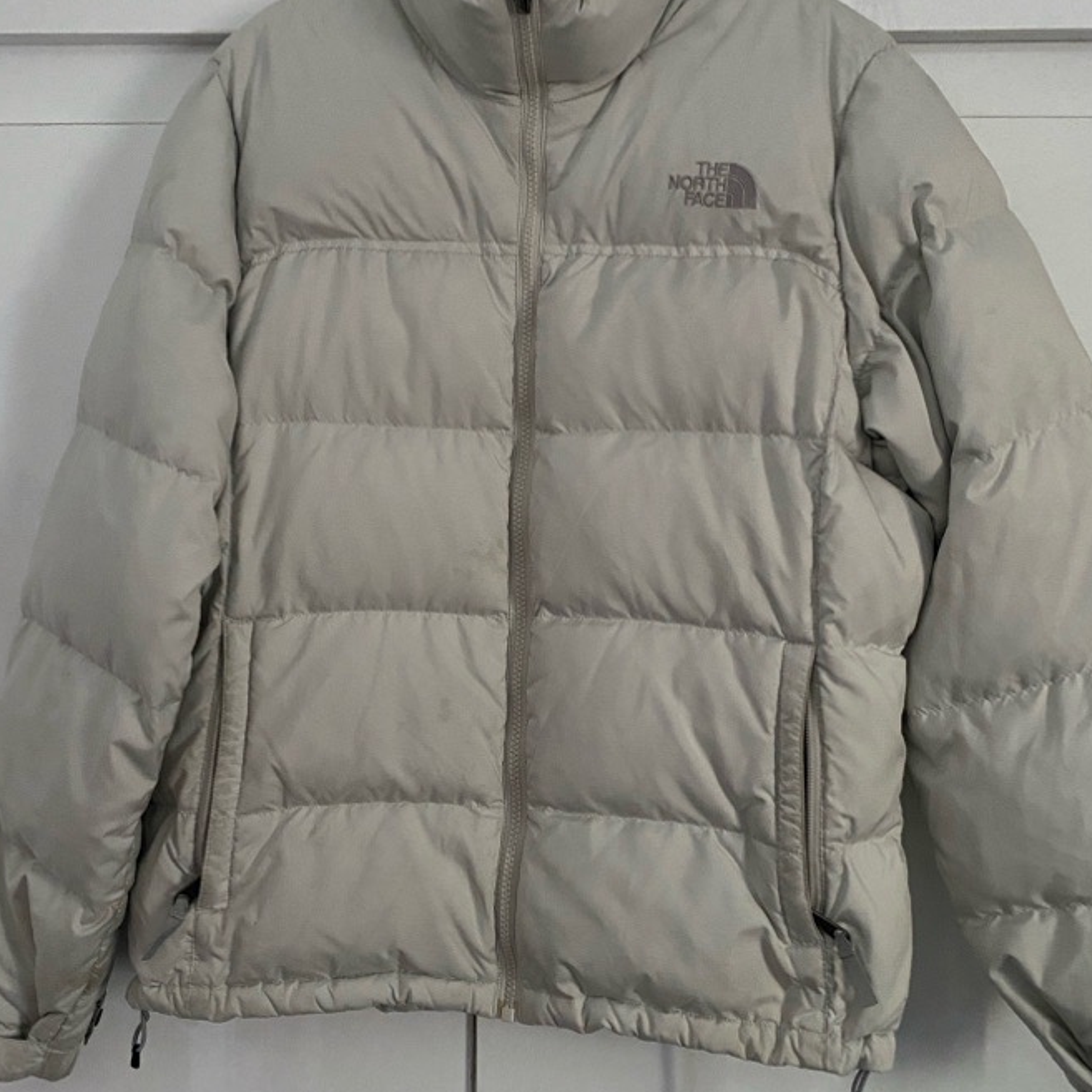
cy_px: 552
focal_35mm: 35
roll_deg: -1.4
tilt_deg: -0.9
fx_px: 1249
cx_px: 524
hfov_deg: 47.2
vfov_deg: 47.2
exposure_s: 1/30
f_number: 1.8
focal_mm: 4.25
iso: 640
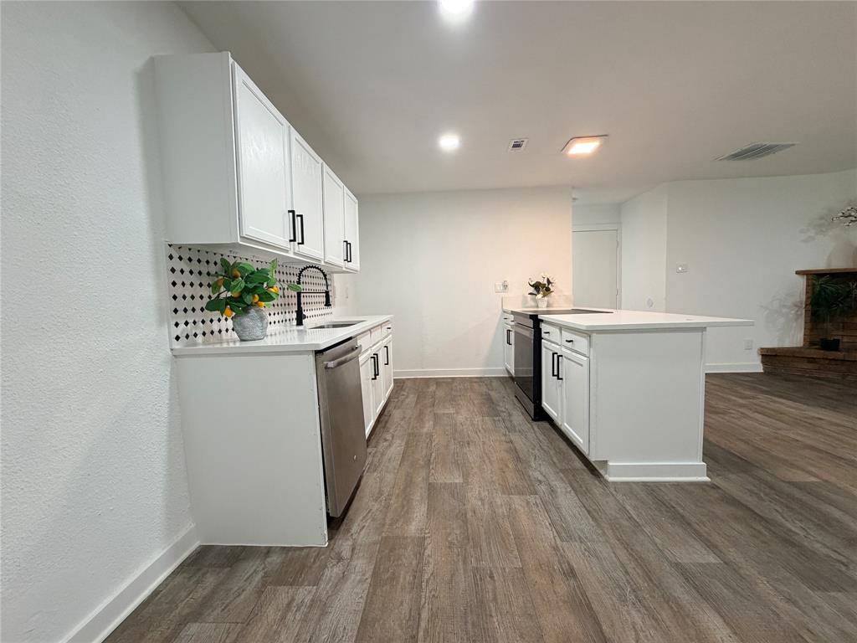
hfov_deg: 102.1
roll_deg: +2.3
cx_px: 428
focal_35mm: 14
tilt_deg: -5.0
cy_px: 322
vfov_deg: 85.7
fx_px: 347
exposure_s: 1/60
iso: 200
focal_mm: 2.22
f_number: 2.2
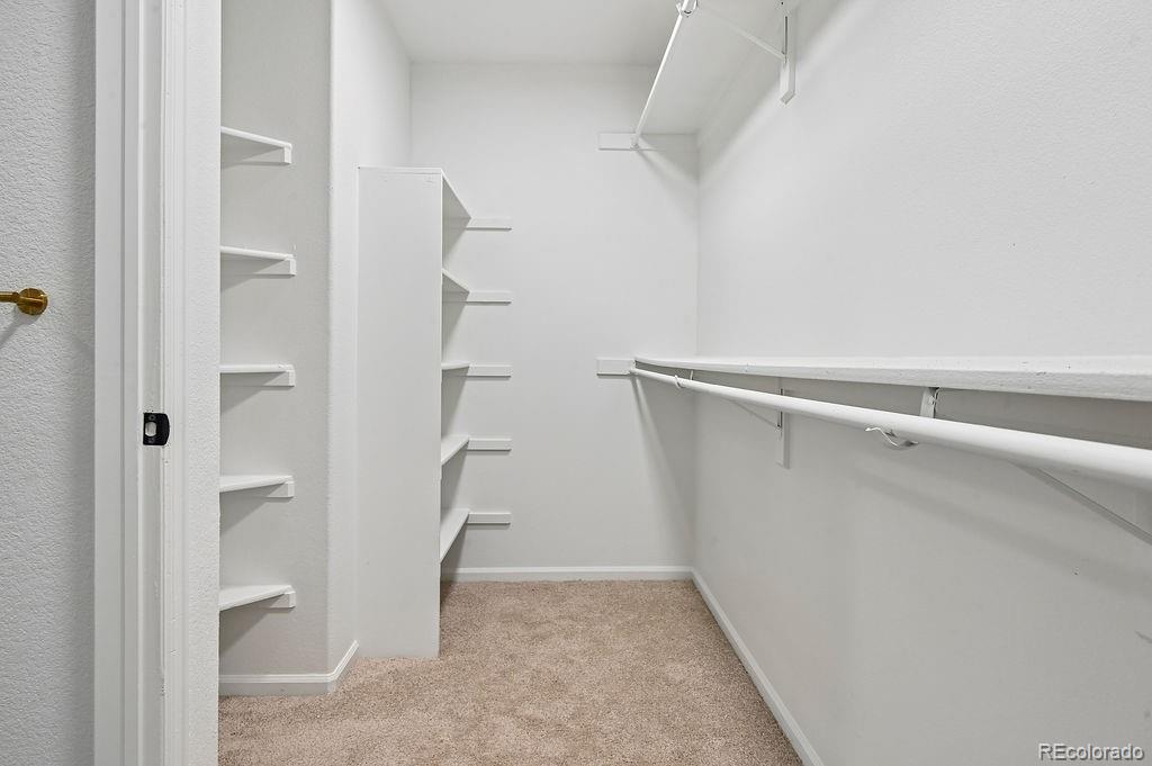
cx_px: 576
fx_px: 623
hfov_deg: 85.5
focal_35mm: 20
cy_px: 383
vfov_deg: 63.1
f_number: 10
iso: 400
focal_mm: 19.5
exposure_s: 1/25
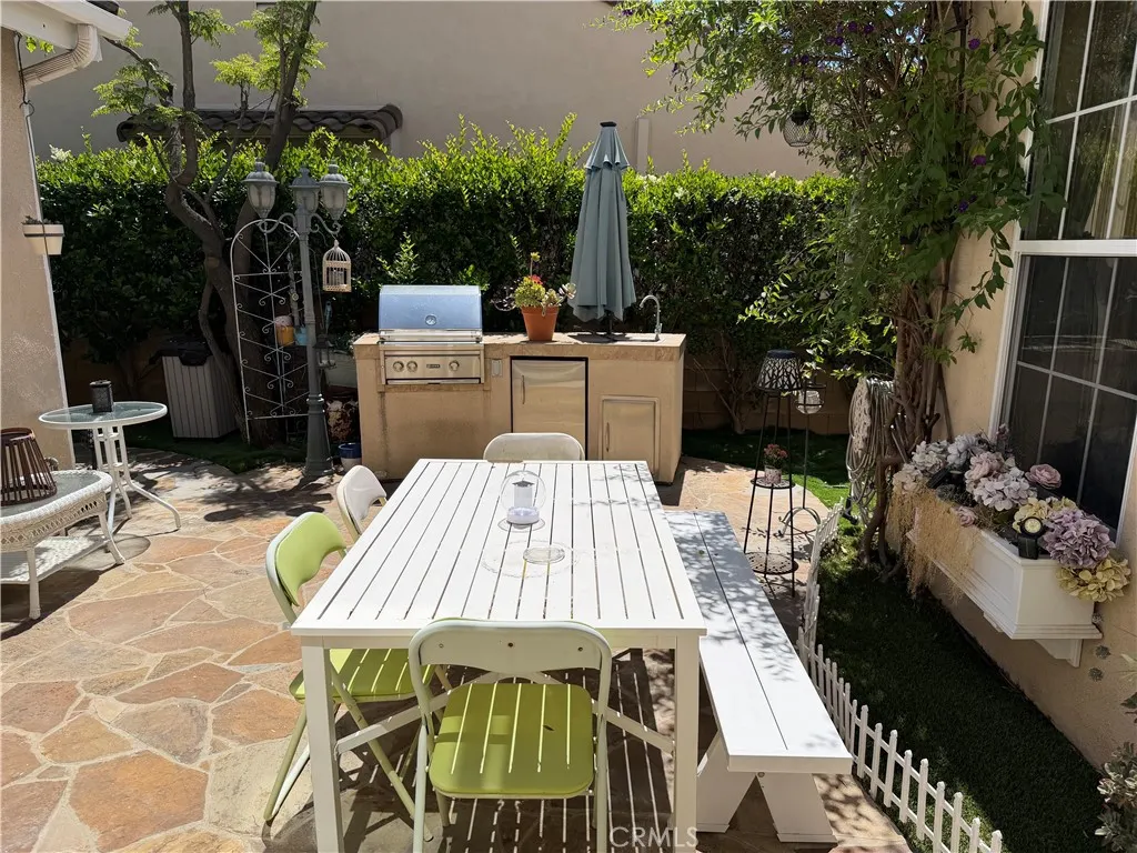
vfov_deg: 56.8
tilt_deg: -13.9
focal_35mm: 24
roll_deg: -0.2
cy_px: 426
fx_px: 788
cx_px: 568
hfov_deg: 71.6
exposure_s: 1/6173
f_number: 1.78
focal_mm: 6.76
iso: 80
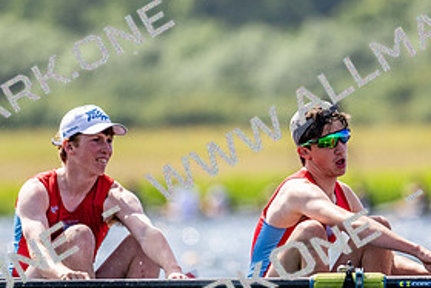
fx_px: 9942
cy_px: 204
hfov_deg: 2.5
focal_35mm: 830
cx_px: 336
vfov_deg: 1.7
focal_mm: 400
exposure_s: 1/2500
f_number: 4.5
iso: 280
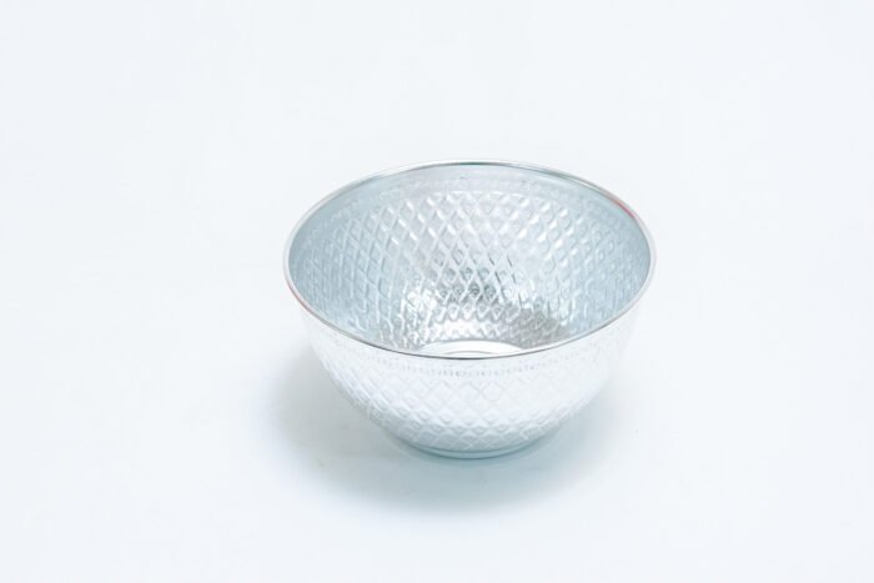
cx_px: 437
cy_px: 292
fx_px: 1821
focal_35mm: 75
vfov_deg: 18.2
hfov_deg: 27.0
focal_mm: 50
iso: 3200
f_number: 10
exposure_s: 1/125
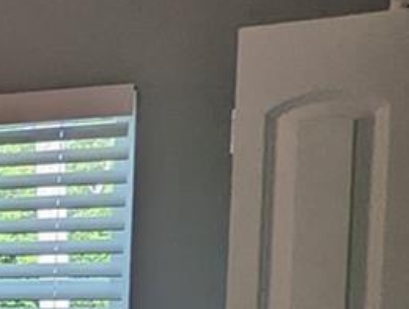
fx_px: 1160
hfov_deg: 14.3
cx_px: -543
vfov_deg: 14.5
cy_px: 410
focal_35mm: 98
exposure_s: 1/188
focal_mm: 2.35
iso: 61
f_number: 2.2
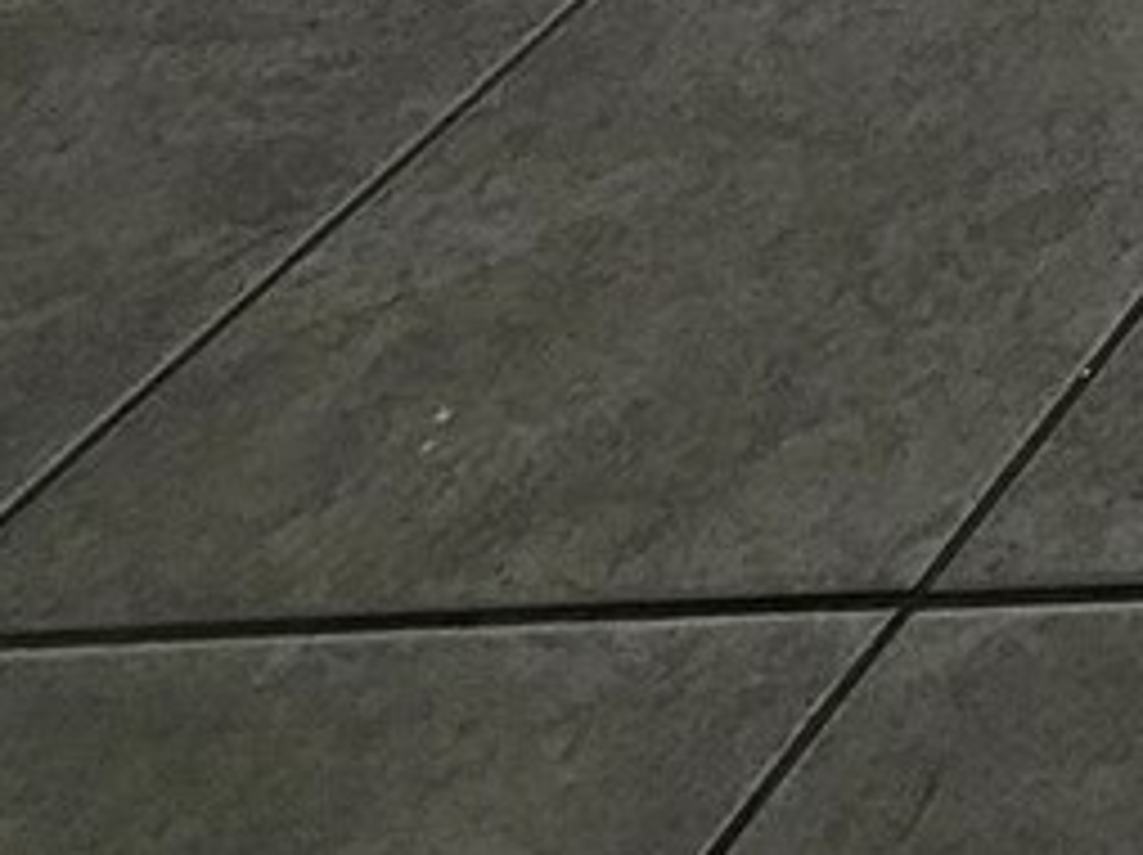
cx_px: 3483
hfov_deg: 11.3
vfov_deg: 10.9
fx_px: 2705
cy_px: -1791
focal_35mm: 82
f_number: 2.2
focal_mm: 2.2
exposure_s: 1/1000
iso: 80
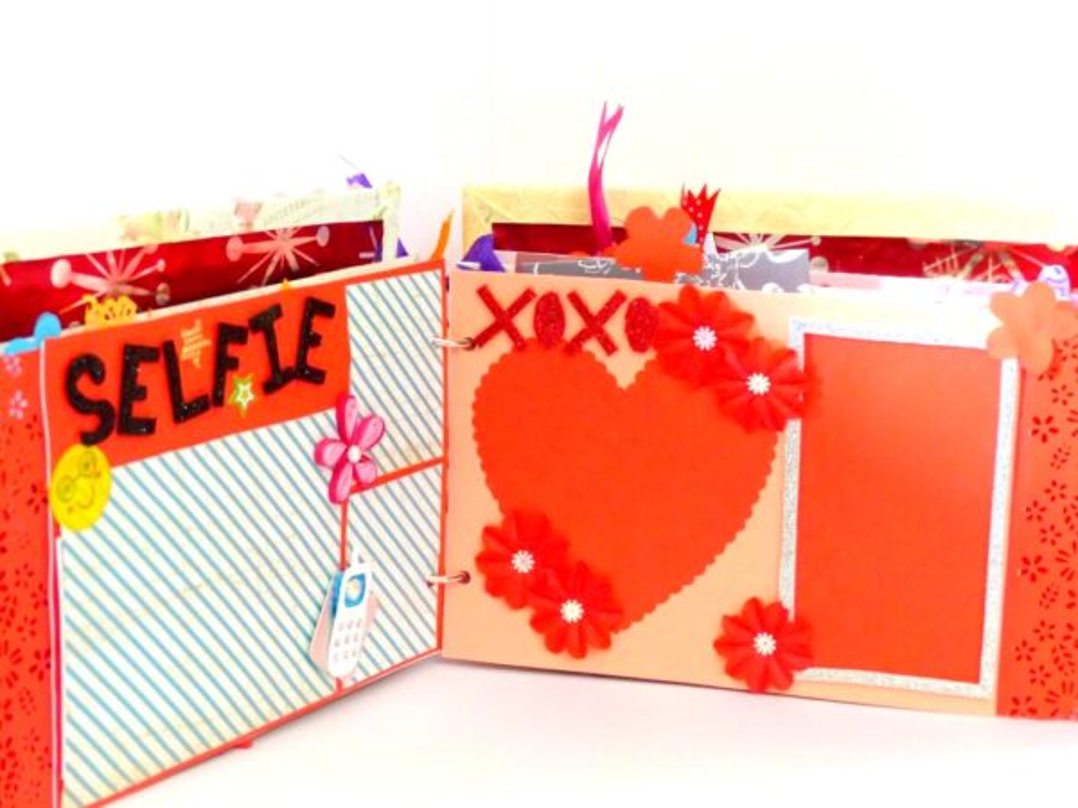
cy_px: 404
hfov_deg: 28.2
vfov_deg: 21.3
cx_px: 539
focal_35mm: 69
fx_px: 2149
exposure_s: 1/40
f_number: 2.8
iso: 400
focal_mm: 12.5
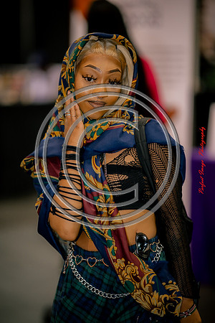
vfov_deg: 19.5
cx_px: 108
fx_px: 941
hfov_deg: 13.0
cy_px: 162
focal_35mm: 105
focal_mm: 105
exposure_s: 1/125
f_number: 1.4
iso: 280
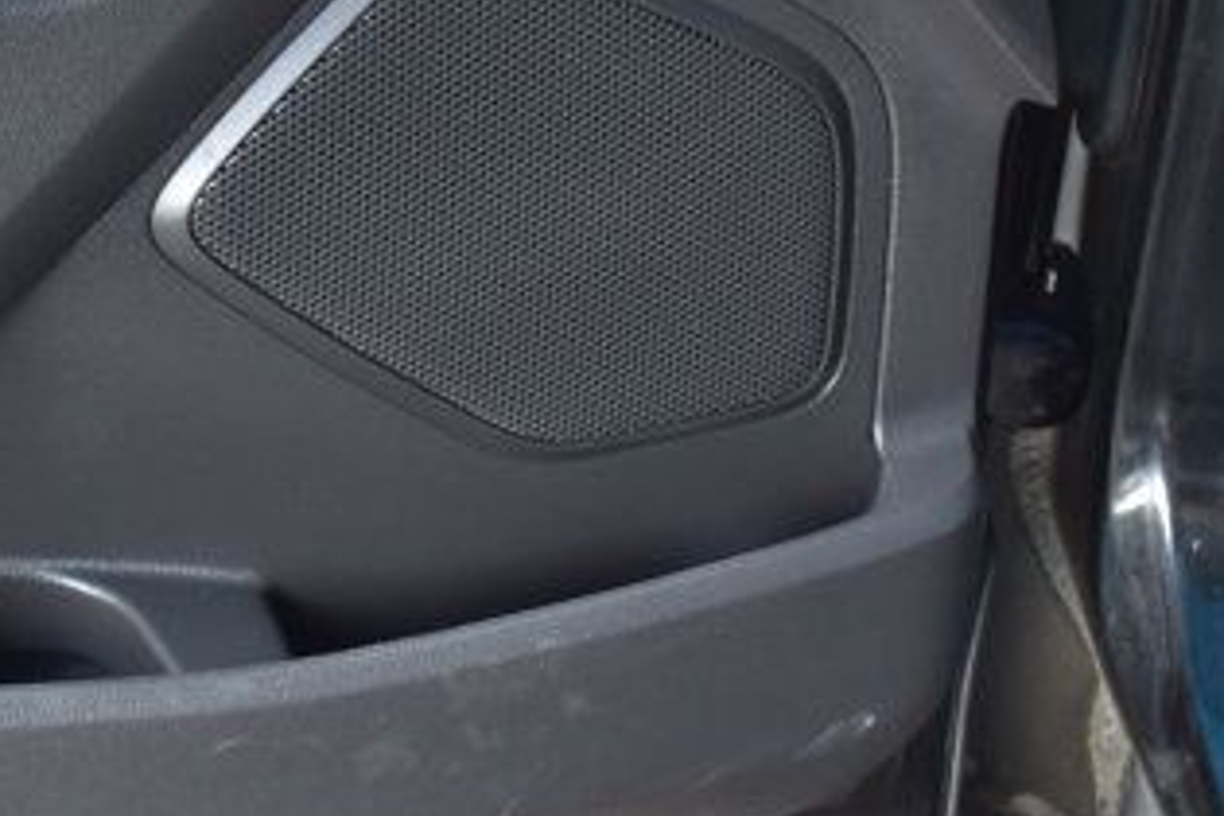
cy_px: -245
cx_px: -311
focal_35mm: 132
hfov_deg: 15.0
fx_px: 4475
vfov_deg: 10.2
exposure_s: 1/20
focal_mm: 27
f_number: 6.3
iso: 400
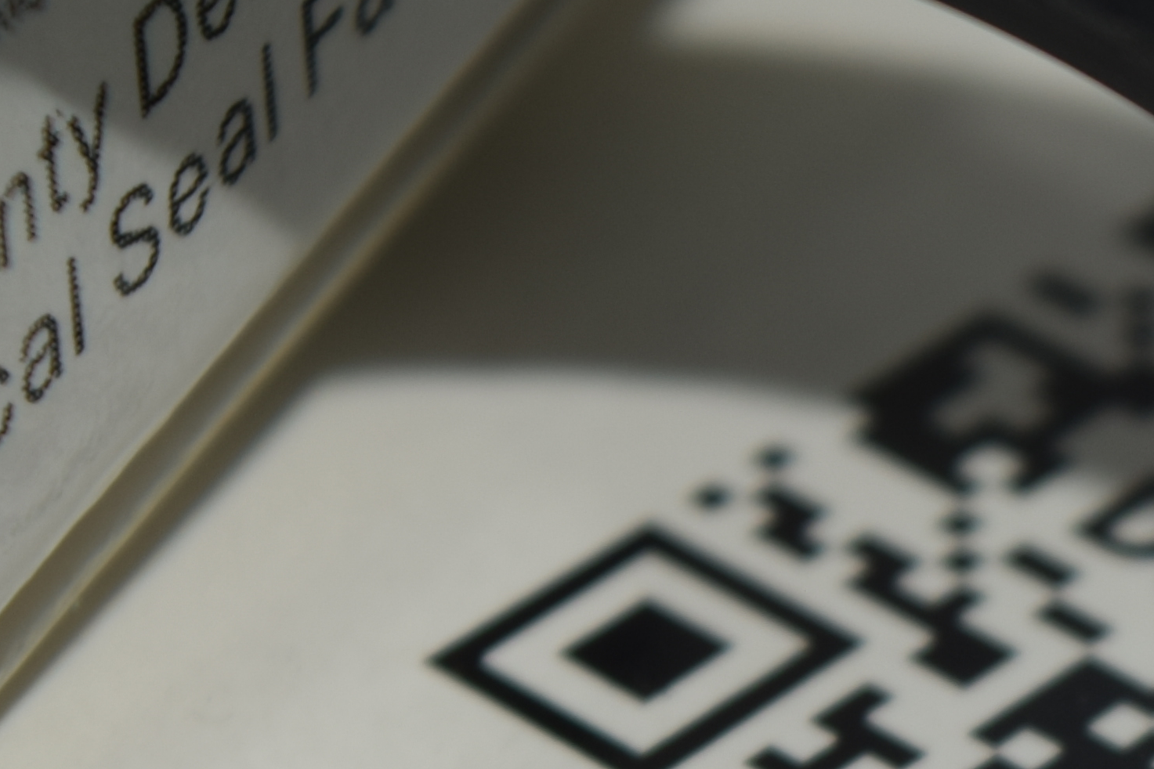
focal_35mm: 336
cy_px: 1250
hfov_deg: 6.0
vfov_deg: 4.1
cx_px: 2110
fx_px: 10771
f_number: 8
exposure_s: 1/60
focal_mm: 55
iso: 100
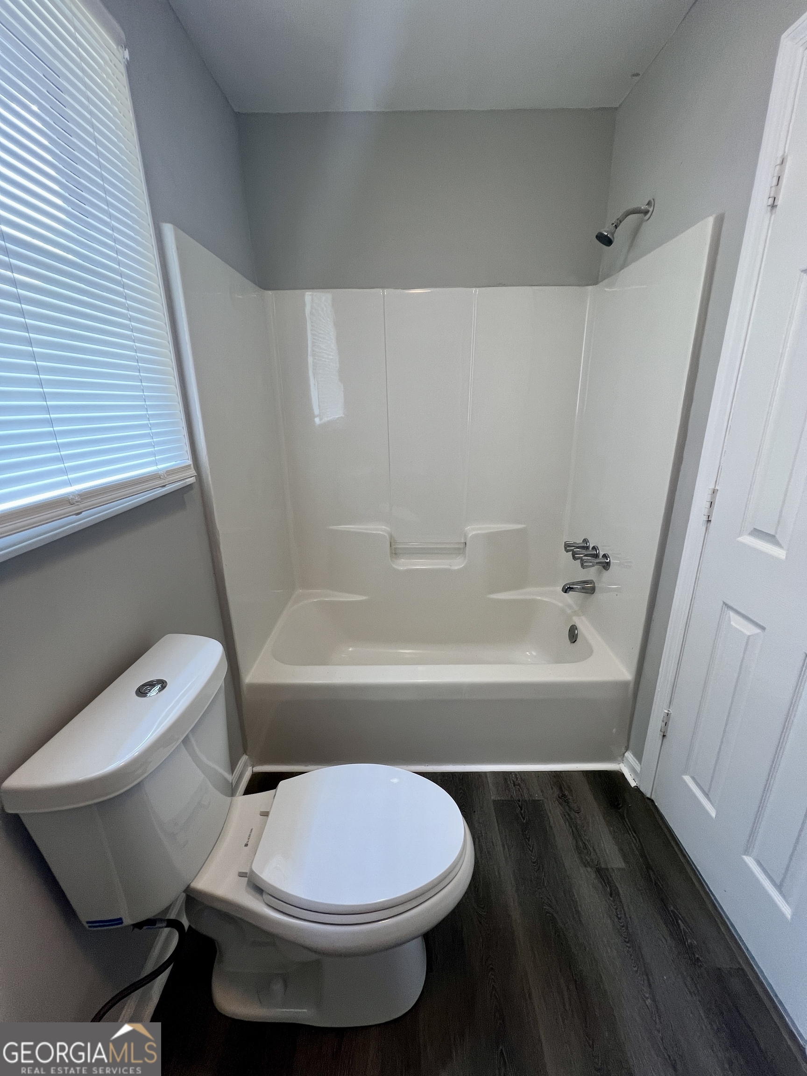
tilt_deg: -16.9
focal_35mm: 13
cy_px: 538
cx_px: 404
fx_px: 404
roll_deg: +1.9
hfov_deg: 89.9
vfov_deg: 106.2
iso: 125
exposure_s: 1/120
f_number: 1.8
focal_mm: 1.57
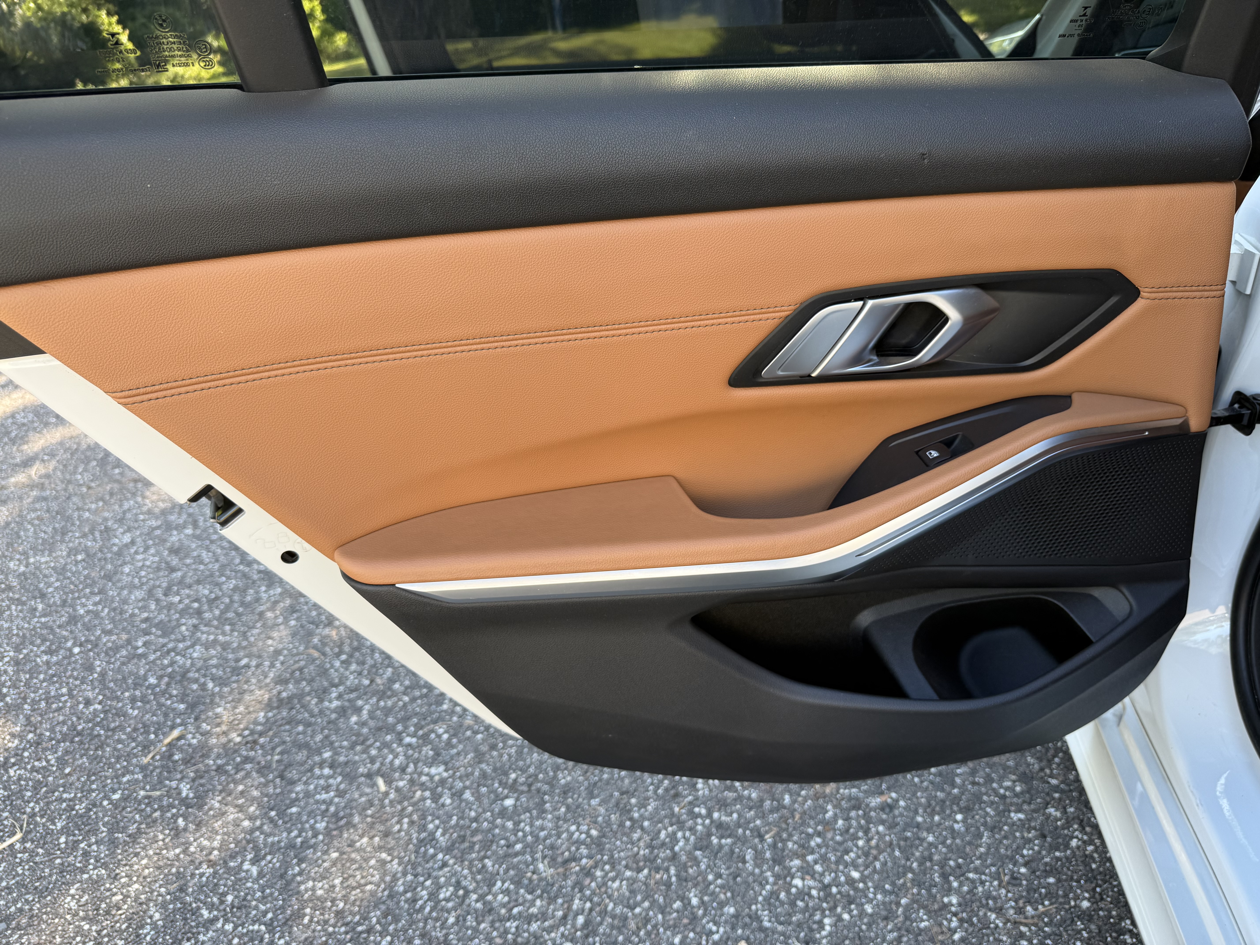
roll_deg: +8.5
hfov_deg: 71.6
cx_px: 630
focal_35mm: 24
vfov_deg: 56.8
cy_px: 472
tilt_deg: -24.3
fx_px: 874
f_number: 1.78
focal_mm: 6.76
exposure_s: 1/144
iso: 64
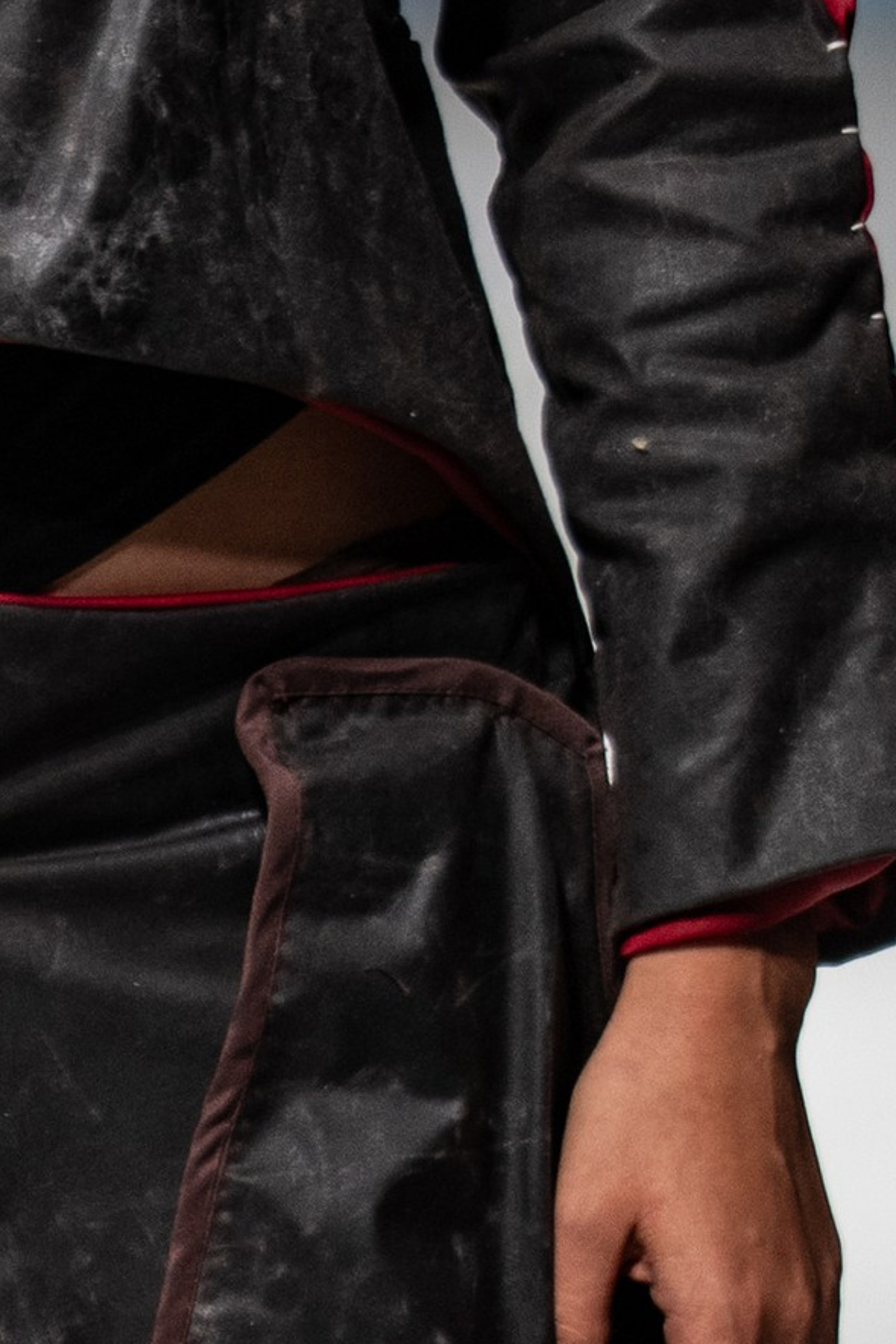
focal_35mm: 790
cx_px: -791
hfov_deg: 1.7
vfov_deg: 2.6
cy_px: -427
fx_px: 29491
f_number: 2.8
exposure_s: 1/400
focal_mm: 121.7
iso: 200
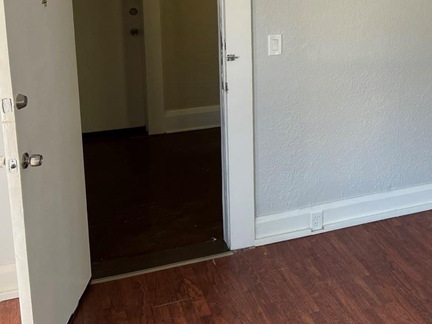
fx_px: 686
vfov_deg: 25.7
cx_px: 408
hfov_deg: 32.7
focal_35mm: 55
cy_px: 30
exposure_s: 1/120
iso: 80
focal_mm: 5.7
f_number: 1.5
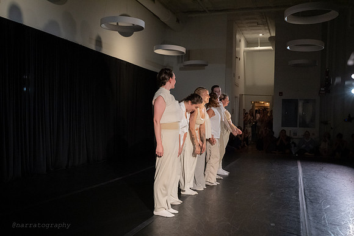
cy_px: 118
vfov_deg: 35.1
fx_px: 374
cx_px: 177
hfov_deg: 50.7
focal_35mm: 38
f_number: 4.5
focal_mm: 38
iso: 6400
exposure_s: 1/500
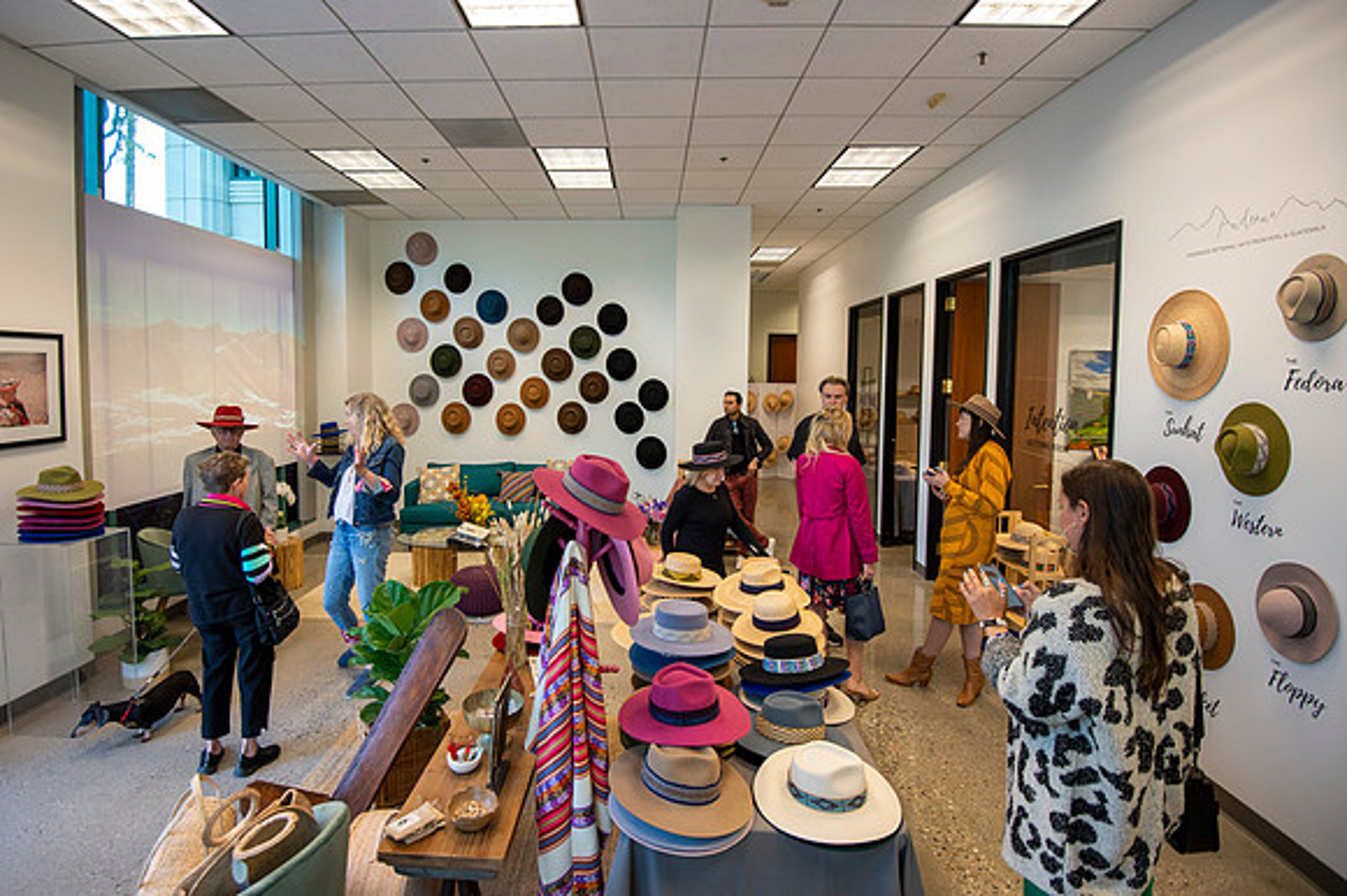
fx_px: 656
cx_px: 626
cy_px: 417
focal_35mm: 18
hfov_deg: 91.4
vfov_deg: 68.6
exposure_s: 1/160
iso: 1250
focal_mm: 16
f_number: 4
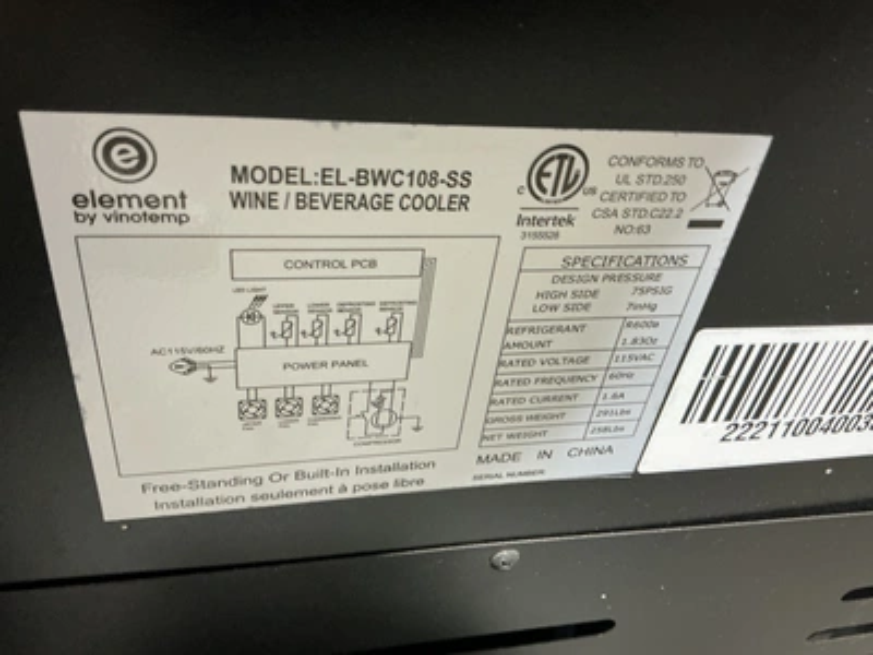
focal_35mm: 28
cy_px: 328
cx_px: 436
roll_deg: -8.7
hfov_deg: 63.4
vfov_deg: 49.7
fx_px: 706
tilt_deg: -33.5
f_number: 1.8
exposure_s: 1/40
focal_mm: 3
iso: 320
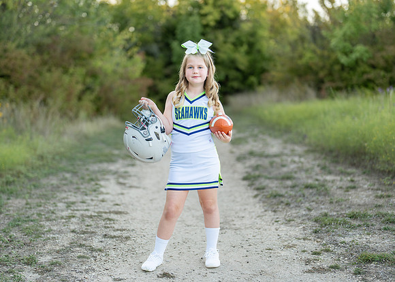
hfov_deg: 30.4
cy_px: 140
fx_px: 727
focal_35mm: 65
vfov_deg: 21.9
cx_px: 184
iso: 100
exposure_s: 1/800
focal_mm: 50
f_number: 1.2
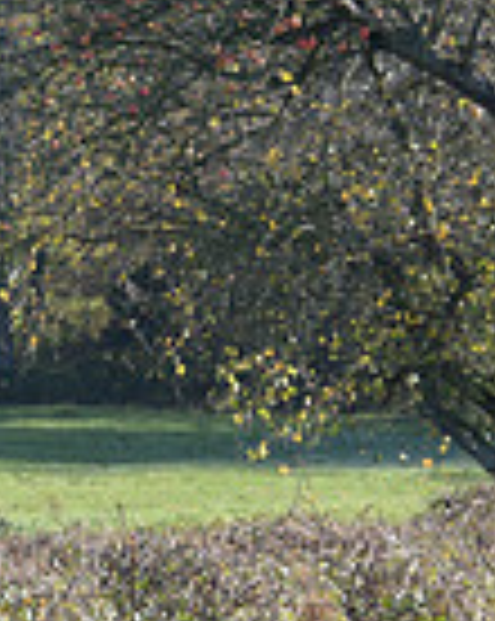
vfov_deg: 5.2
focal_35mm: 375
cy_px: 495
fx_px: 6882
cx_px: -801
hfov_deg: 4.0
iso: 1000
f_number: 5
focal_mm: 95
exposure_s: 1/1250
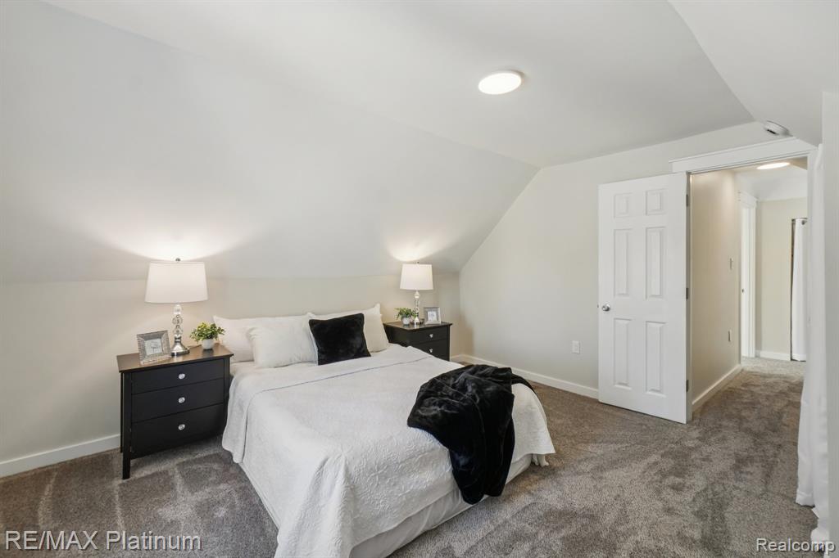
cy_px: 279
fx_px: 349
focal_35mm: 15
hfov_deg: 100.4
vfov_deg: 77.3
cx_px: 420
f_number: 8
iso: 400
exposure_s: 1/30
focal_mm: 10
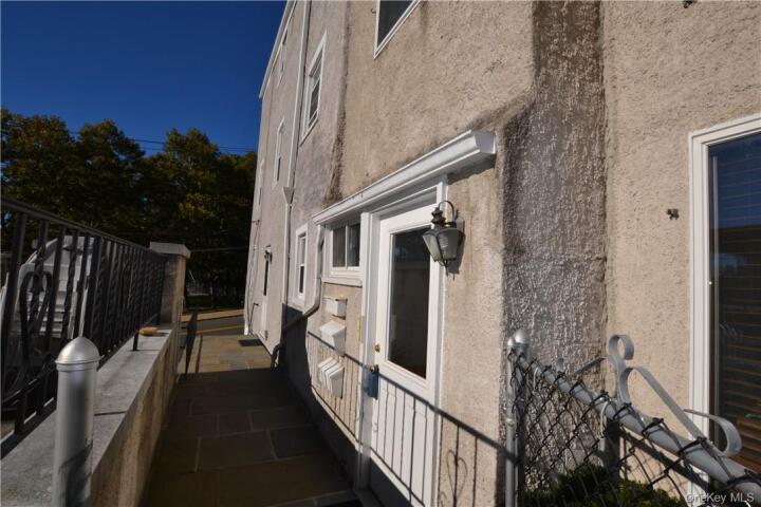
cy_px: 254
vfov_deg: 72.1
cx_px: 380
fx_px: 349
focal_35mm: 16
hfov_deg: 95.0
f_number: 13
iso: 100
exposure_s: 1/200
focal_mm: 11
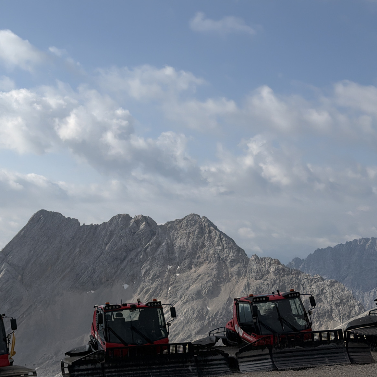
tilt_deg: +7.2
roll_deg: -1.6
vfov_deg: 23.6
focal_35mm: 73
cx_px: 86
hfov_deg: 23.4
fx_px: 899
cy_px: 135
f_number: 1.78
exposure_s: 1/11364
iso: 80
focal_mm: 6.76
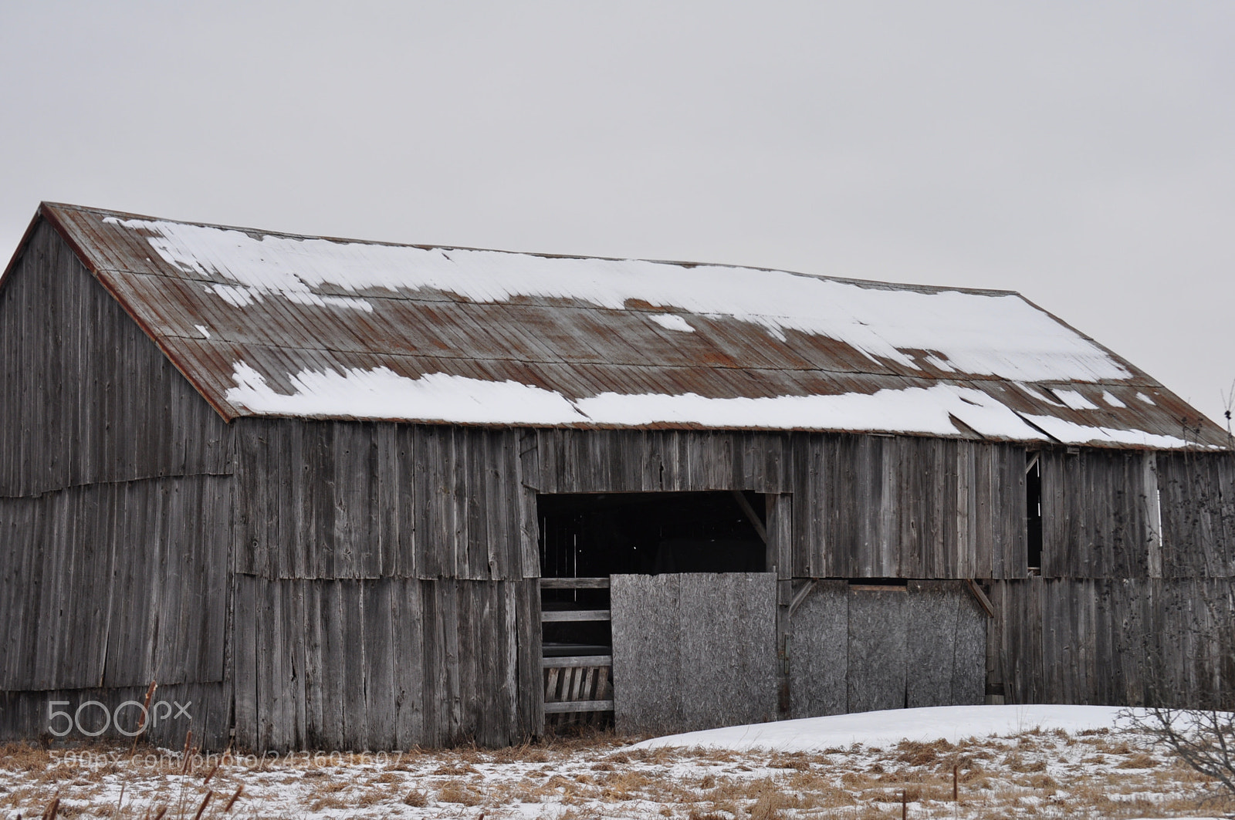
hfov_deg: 24.6
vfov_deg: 16.5
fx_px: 2827
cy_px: 410
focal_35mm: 82
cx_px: 618
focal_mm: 55
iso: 200
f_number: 8
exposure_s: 1/100
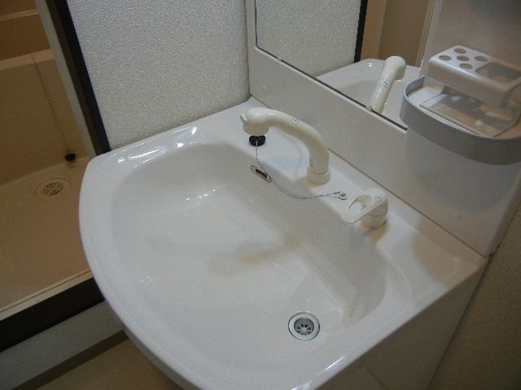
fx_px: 452
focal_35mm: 30
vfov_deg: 46.8
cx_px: 260
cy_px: 195
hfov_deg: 60.0
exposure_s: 1/35.4
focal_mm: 5.4
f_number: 3.5
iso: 160
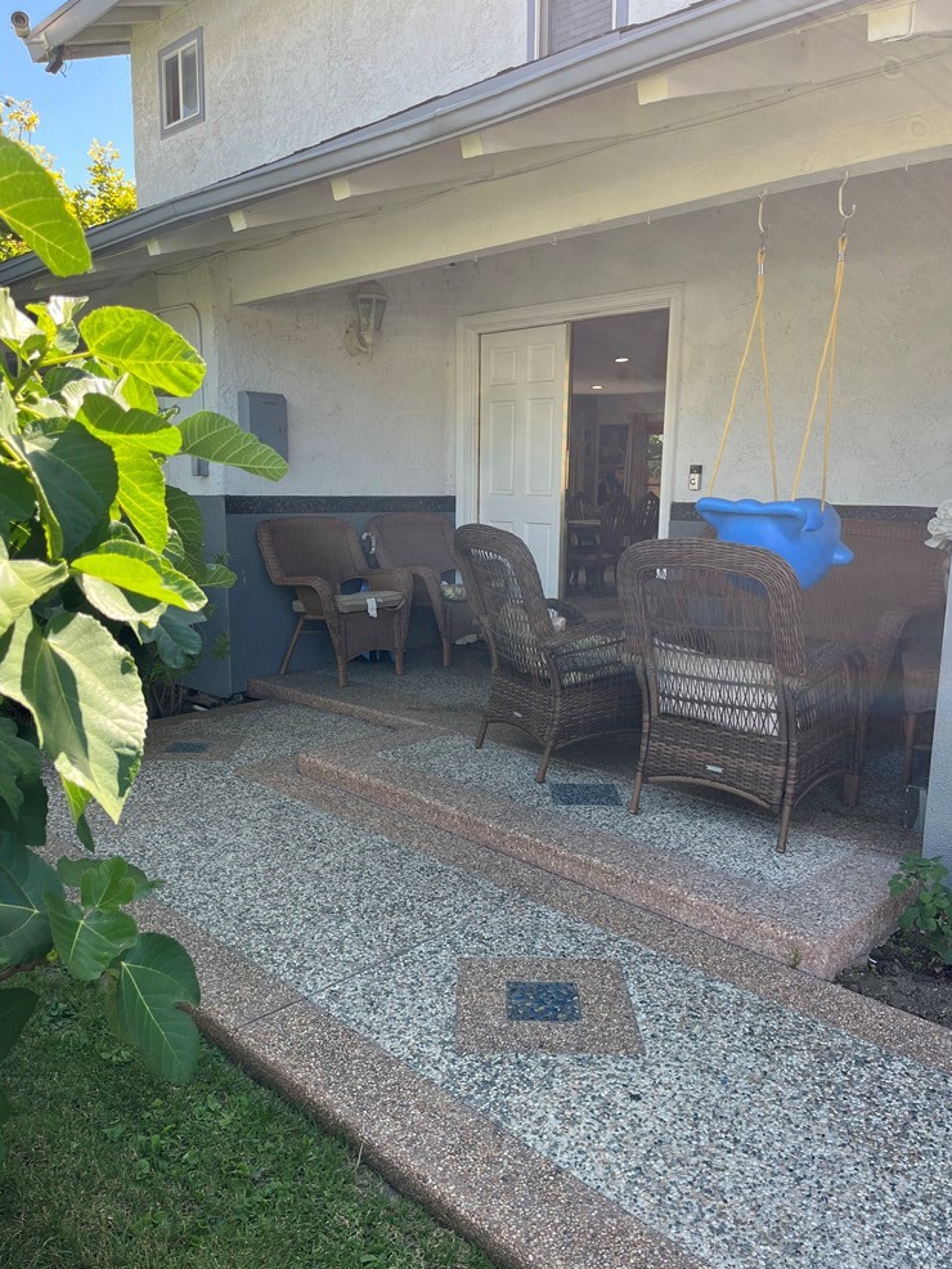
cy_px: 653
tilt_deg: -9.6
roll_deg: +1.2
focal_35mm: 27
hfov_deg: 51.4
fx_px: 990
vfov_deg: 65.3
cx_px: 464
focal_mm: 5.1
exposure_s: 1/473
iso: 50
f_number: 1.6
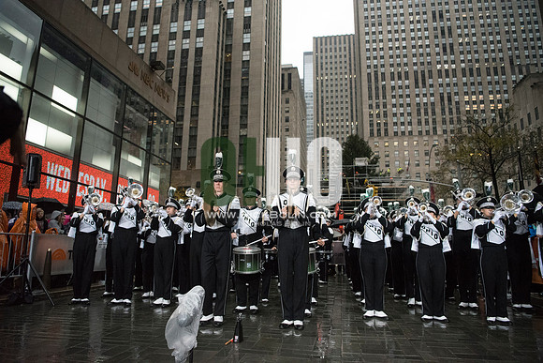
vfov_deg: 53.2
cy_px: 182
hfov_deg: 73.7
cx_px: 272
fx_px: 362
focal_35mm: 24
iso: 10000
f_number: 2.8
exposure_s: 1/4000
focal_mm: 24
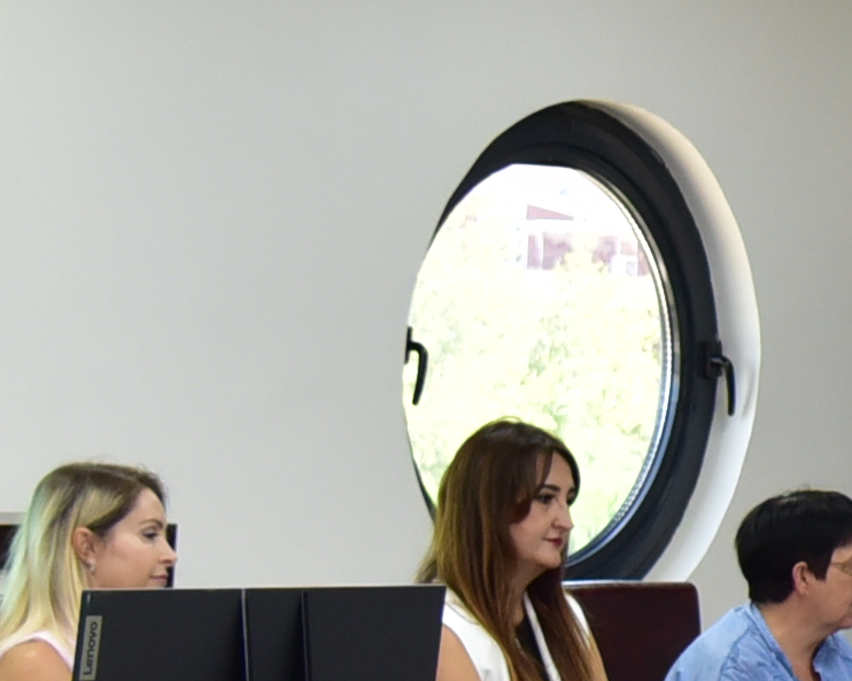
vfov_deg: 7.1
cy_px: 523
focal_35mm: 217
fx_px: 5470
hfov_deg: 8.3
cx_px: 1944
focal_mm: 38
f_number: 5
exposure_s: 1/200
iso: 1400
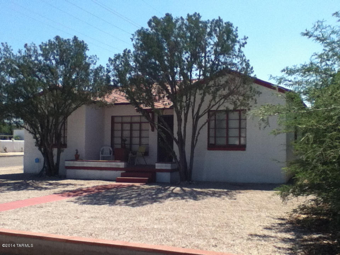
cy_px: 128
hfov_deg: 56.8
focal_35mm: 32
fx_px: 314
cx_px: 170
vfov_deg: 44.2
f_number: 2.4
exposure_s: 1/1390
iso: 80
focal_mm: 3.85
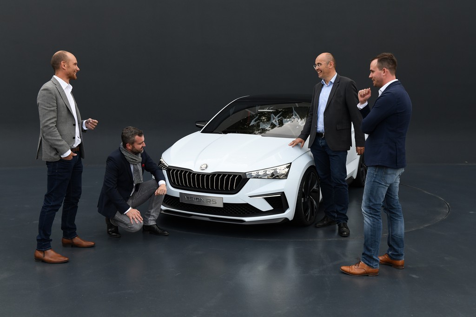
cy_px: 158
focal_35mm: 40
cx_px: 238
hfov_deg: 48.5
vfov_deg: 33.4
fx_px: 529
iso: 800
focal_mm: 40
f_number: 7.1
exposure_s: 1/320
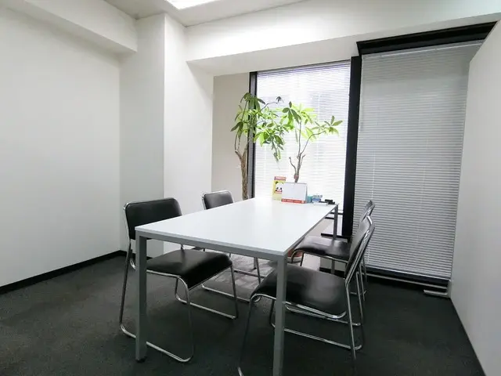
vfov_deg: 68.7
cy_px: 188
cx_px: 250
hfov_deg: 84.7
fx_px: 275
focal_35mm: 19
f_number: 2.7
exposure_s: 1/800
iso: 1600
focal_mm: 4.06
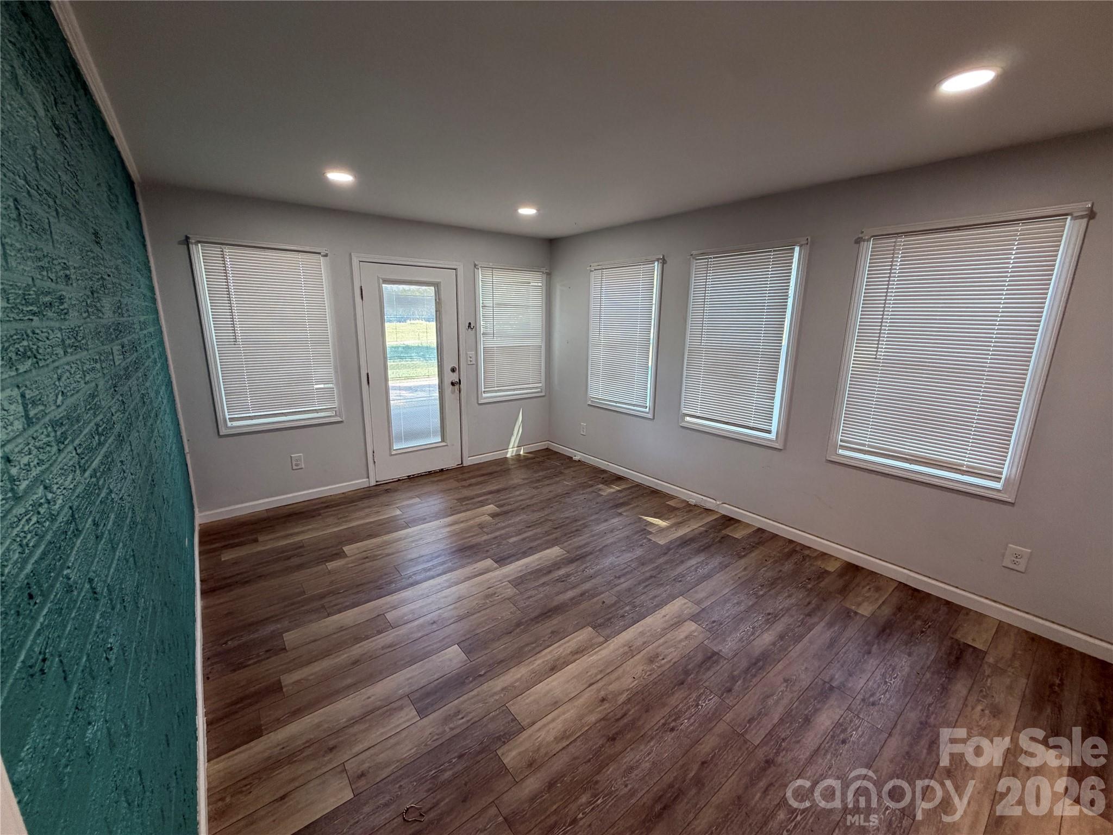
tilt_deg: -13.8
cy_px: 418
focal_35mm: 14
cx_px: 556
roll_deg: -0.3
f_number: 2.2
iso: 250
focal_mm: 2.22
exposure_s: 1/120
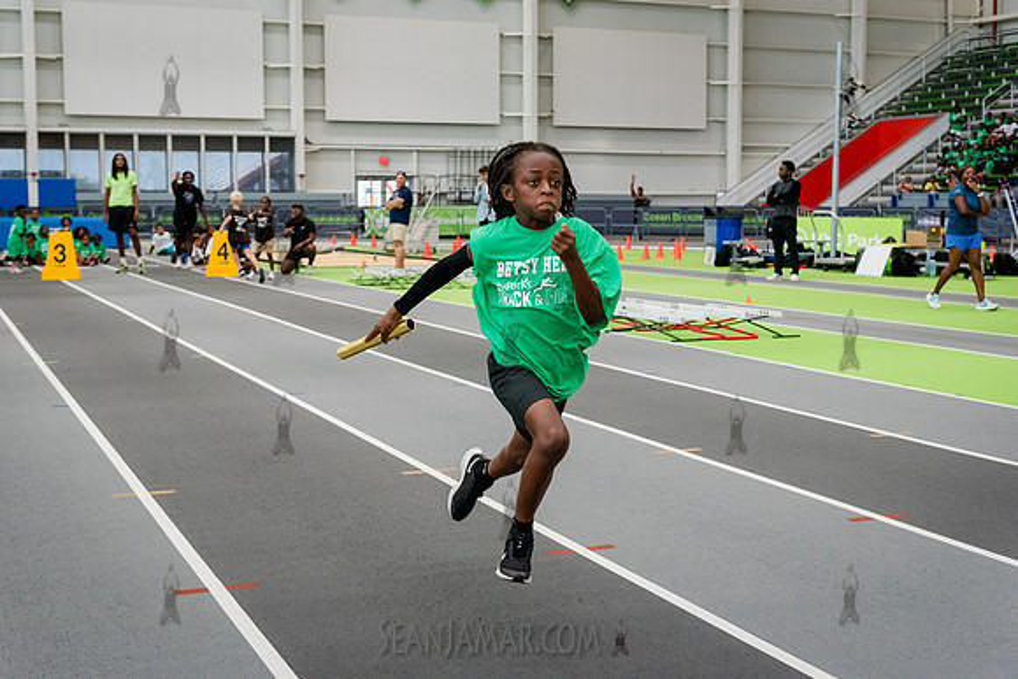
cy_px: 340
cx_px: 509
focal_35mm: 48
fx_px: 1358
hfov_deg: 41.1
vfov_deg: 28.1
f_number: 4
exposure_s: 1/1000
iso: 6400
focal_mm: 48
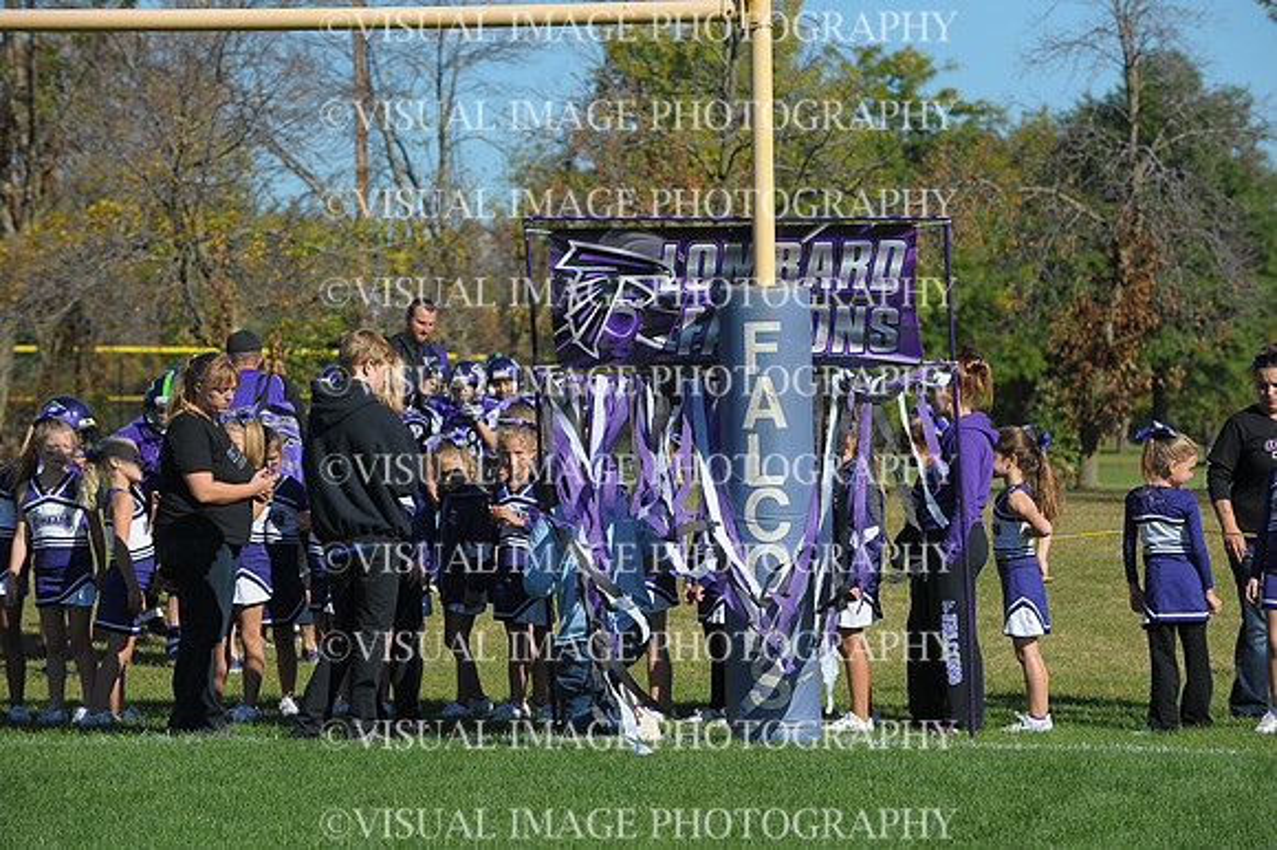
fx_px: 6204
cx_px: 638
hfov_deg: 11.8
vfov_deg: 7.8
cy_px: 425
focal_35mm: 175
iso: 360
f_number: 7.1
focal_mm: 175
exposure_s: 1/1250
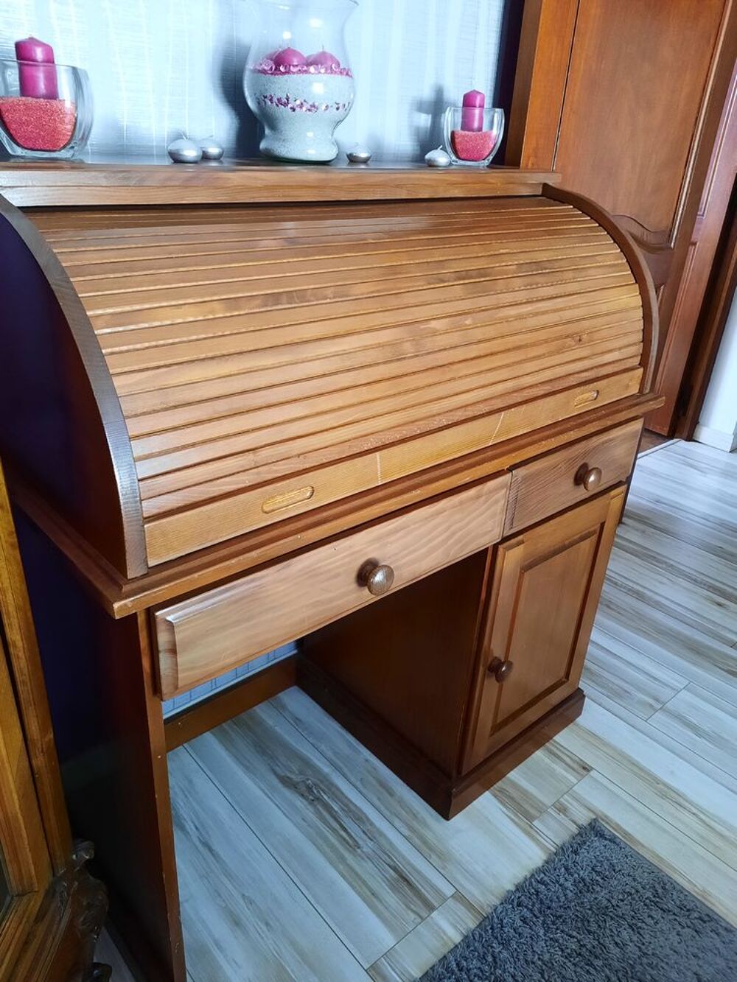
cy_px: 491
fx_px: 710
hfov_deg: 54.9
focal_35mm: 25
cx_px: 368
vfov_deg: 69.4
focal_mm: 4.6
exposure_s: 1/25
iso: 320
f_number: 2
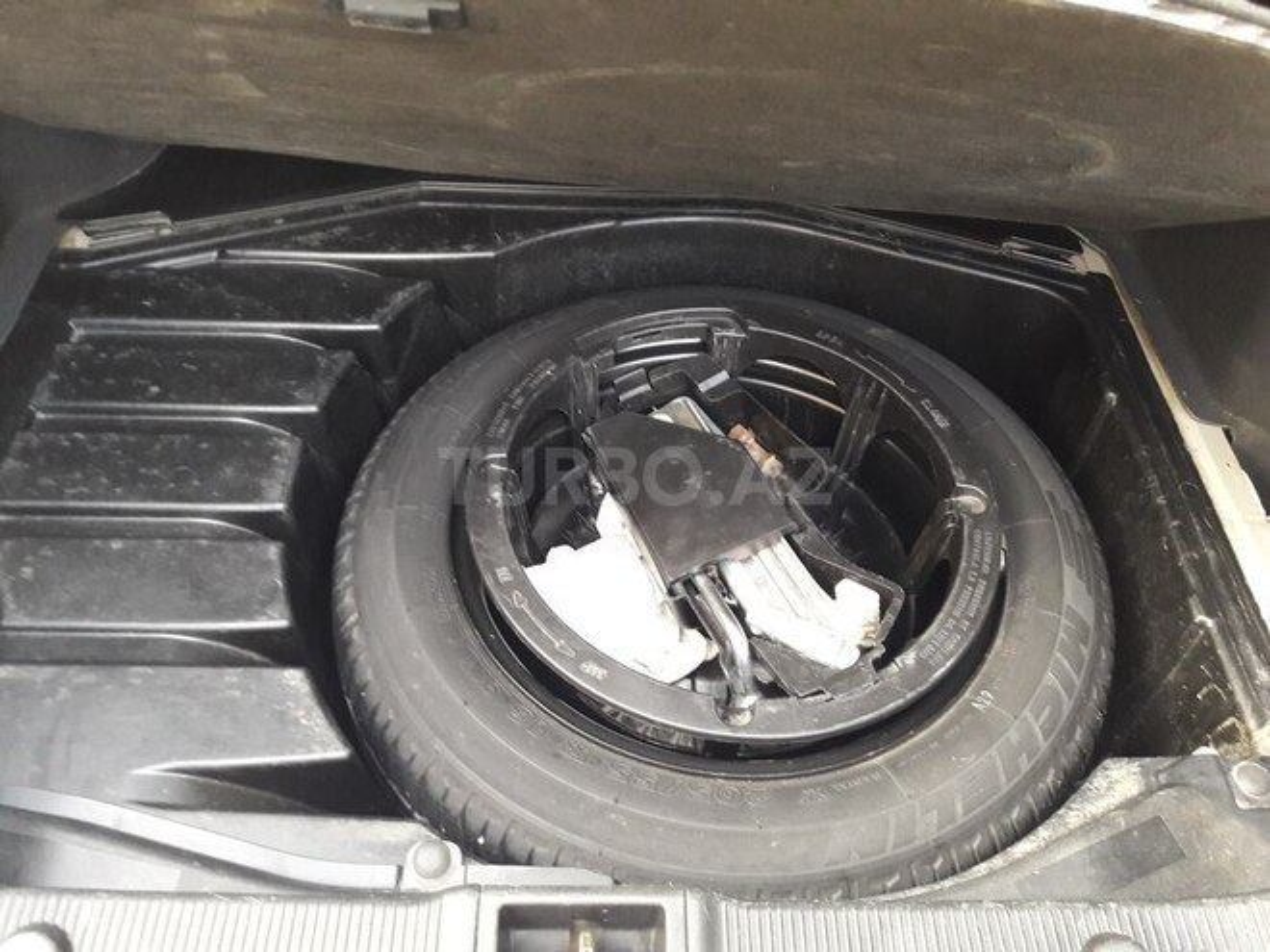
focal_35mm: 28
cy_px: 476
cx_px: 635
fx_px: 1027
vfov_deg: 49.7
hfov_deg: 63.4
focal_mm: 3.7
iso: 250
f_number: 1.9
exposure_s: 1/17
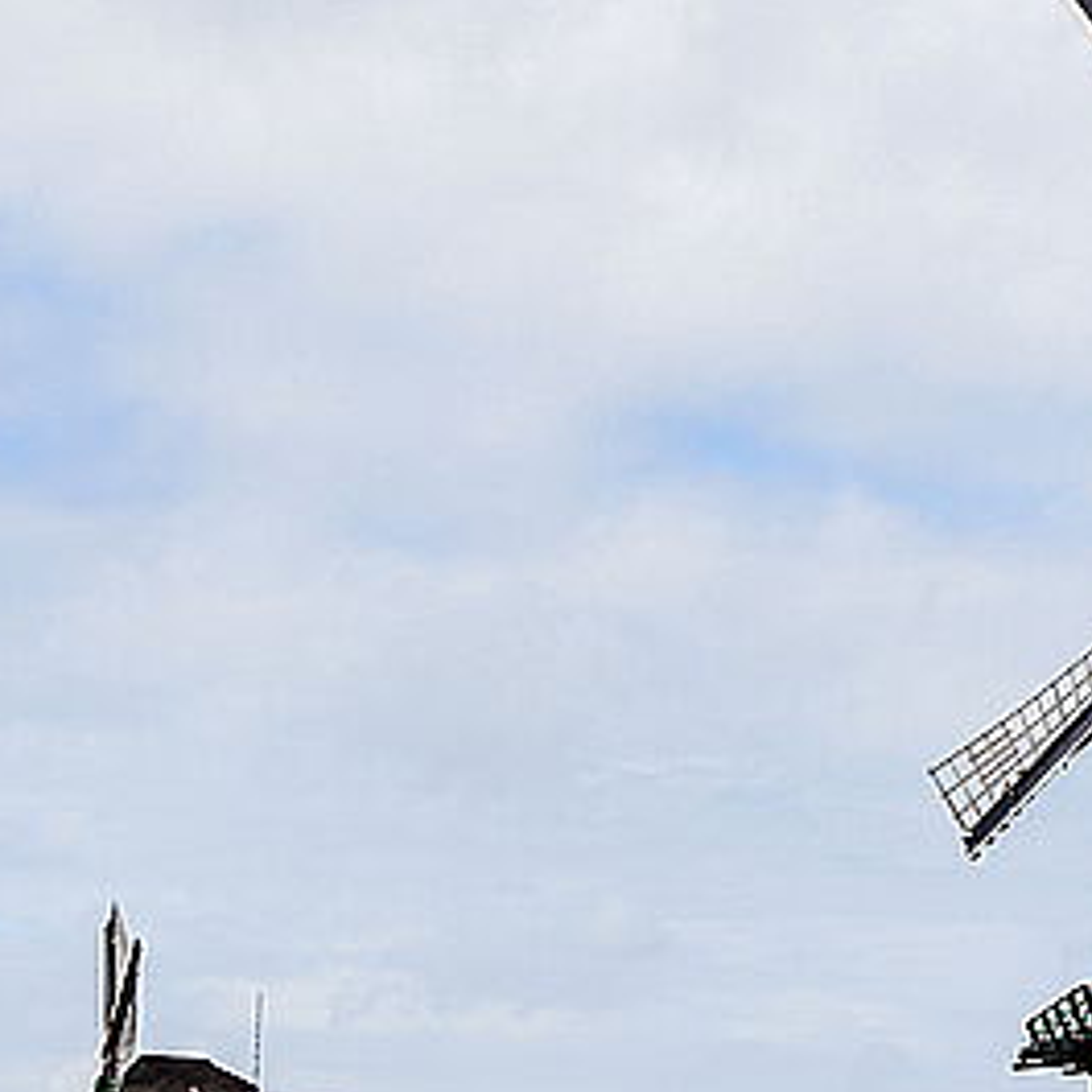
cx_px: 1595
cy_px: 482
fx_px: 4354
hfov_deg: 13.5
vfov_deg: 14.3
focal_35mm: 122
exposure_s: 1/500
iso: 280
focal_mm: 32
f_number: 11
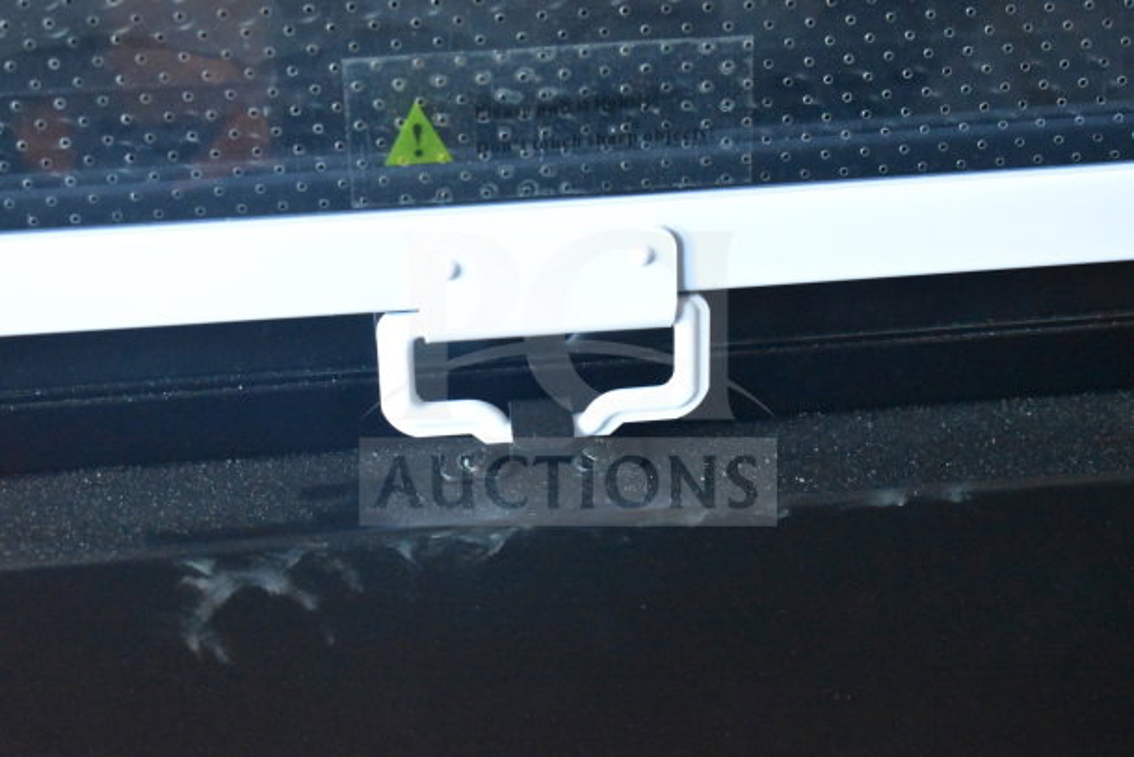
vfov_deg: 18.9
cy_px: 378
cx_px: 567
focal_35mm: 72
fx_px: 2268
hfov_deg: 28.1
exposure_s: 1/80
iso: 9000
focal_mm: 48
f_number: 5.3
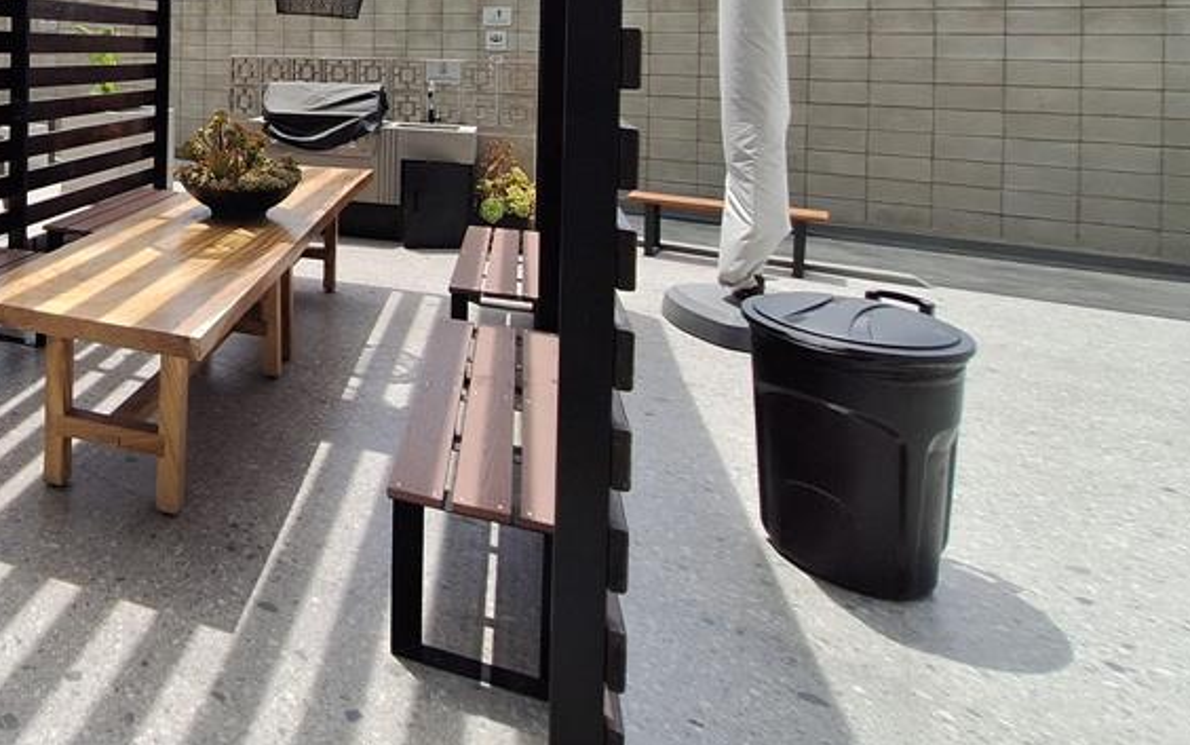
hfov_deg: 61.4
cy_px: 57
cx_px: 122
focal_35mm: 25
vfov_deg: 44.3
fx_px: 811
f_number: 2.2
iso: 40
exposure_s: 1/2000
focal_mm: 1.74
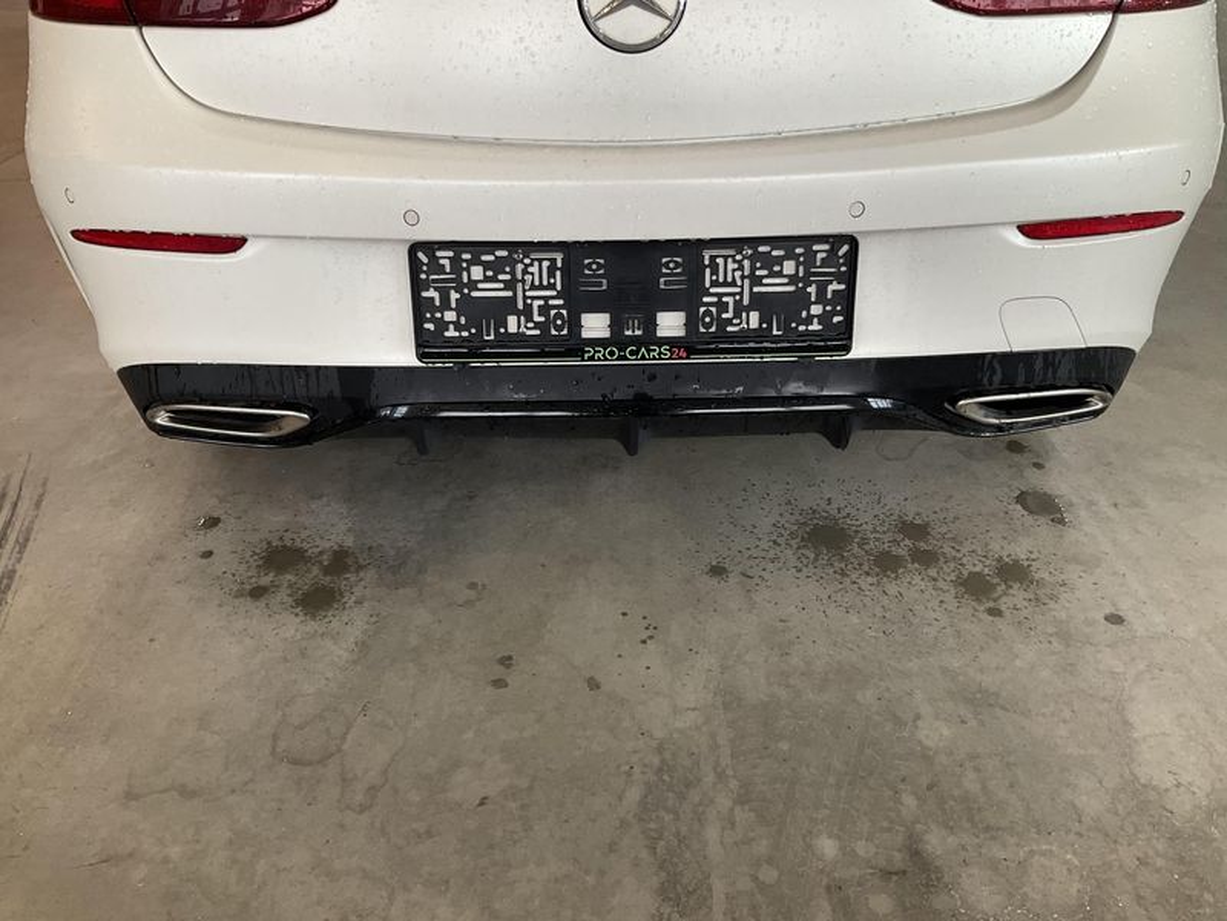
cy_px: 460
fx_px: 1028
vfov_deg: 48.2
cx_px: 614
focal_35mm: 29
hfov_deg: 61.7
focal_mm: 3
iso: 40
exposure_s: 1/100
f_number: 1.8
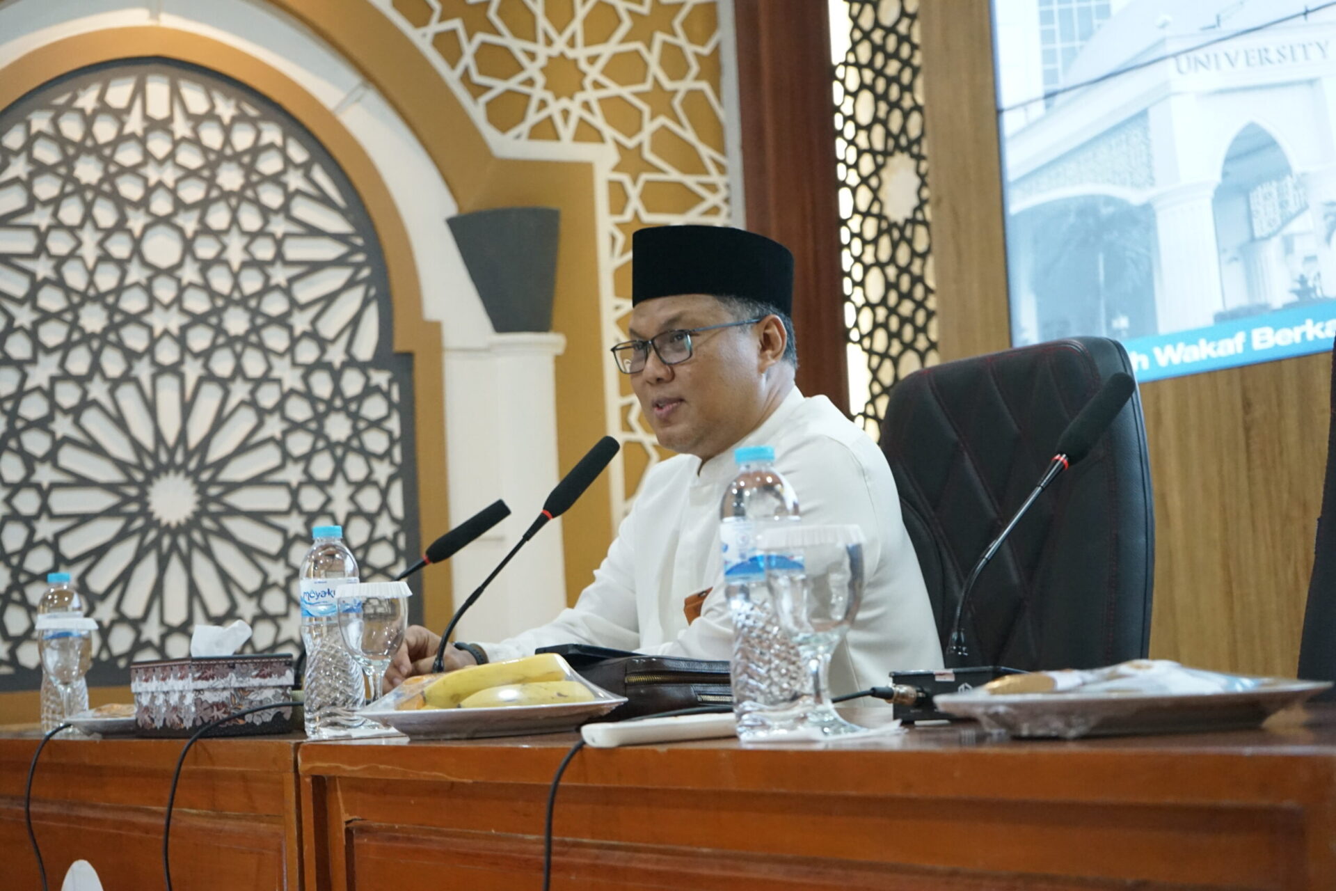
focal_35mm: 70
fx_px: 2598
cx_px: 668
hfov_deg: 28.8
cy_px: 446
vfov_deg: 19.5
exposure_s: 1/60
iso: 5000
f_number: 5.6
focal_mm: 70
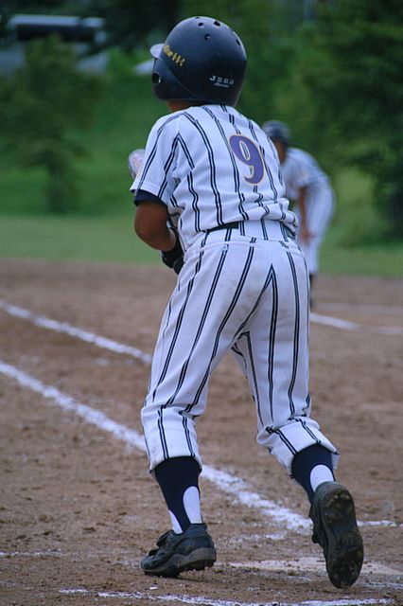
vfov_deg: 8.1
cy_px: 303
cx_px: 202
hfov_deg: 5.4
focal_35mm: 255
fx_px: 4286
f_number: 5.6
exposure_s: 1/800
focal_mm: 170
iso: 400
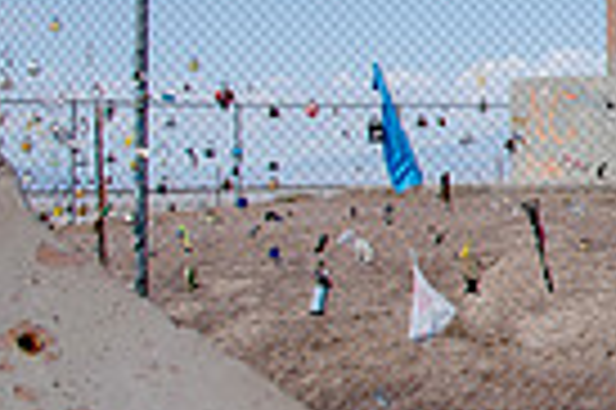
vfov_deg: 12.0
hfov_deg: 15.4
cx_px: 1141
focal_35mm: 113
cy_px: 59
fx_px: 1931
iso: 160
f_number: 6.3
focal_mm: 24
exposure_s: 1/1250
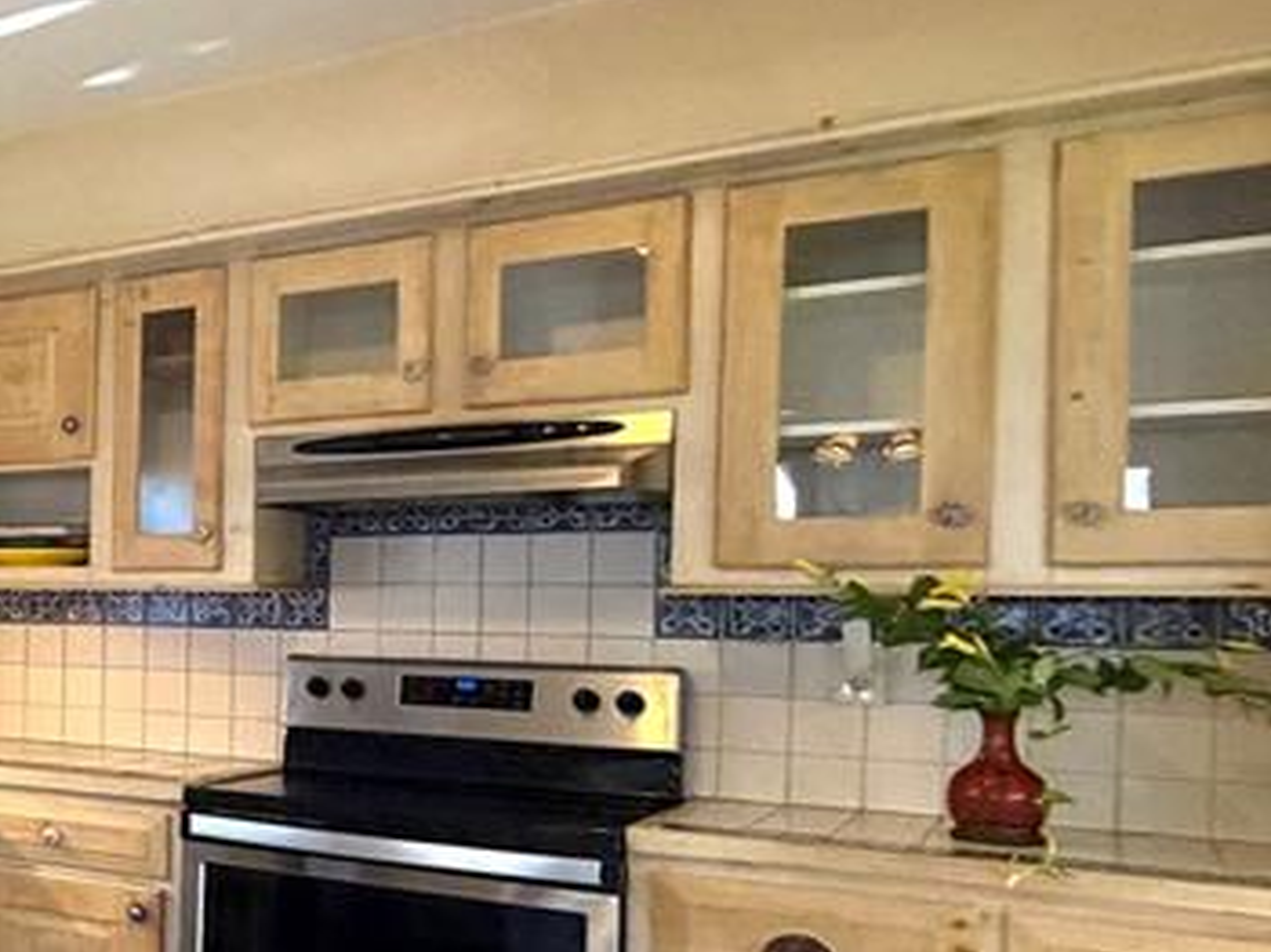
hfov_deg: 32.9
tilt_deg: -0.7
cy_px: 618
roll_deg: -0.3
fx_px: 1504
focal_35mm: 41
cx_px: -410
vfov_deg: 34.8
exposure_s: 1/60
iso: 320
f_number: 2.2
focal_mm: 2.22
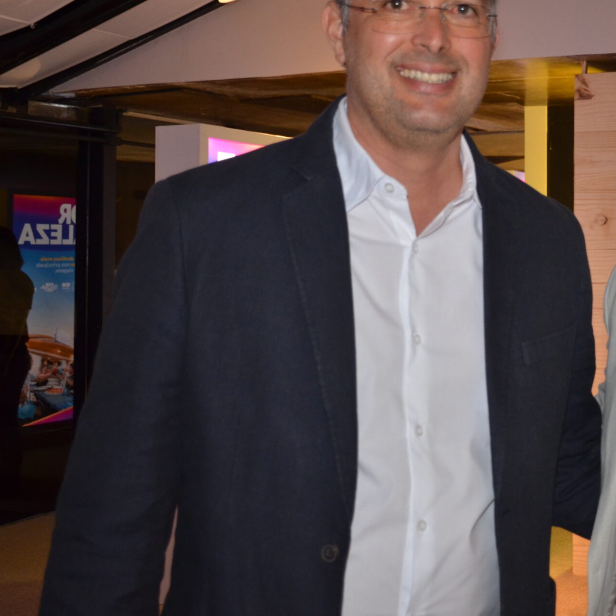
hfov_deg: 27.8
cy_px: 211
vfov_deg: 29.0
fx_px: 1185
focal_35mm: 59
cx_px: 583
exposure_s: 1/60
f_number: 3.8
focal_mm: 23
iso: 800
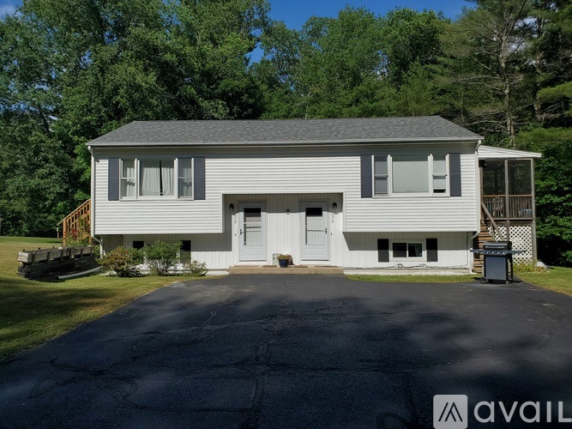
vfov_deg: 53.0
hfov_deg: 67.3
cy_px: 214
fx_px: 430
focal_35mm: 26
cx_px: 286
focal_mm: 4.3
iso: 50
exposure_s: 1/4469
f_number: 2.4
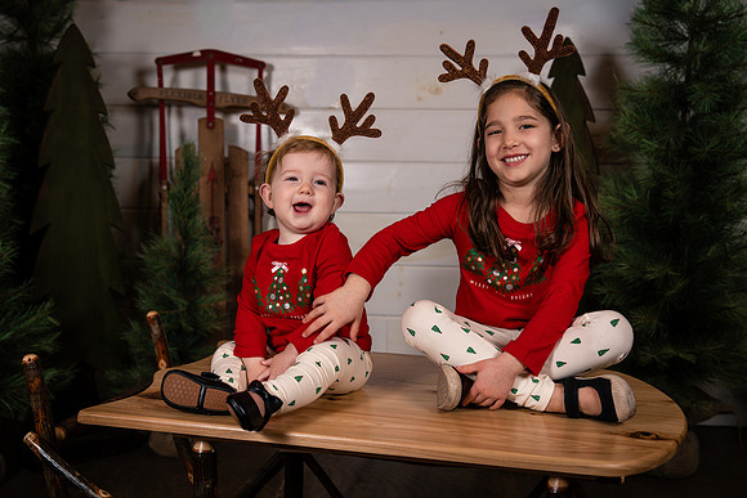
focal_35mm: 44
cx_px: 366
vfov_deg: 30.7
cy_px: 254
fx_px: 907
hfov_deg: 44.7
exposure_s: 1/250
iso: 200
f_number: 4
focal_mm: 42
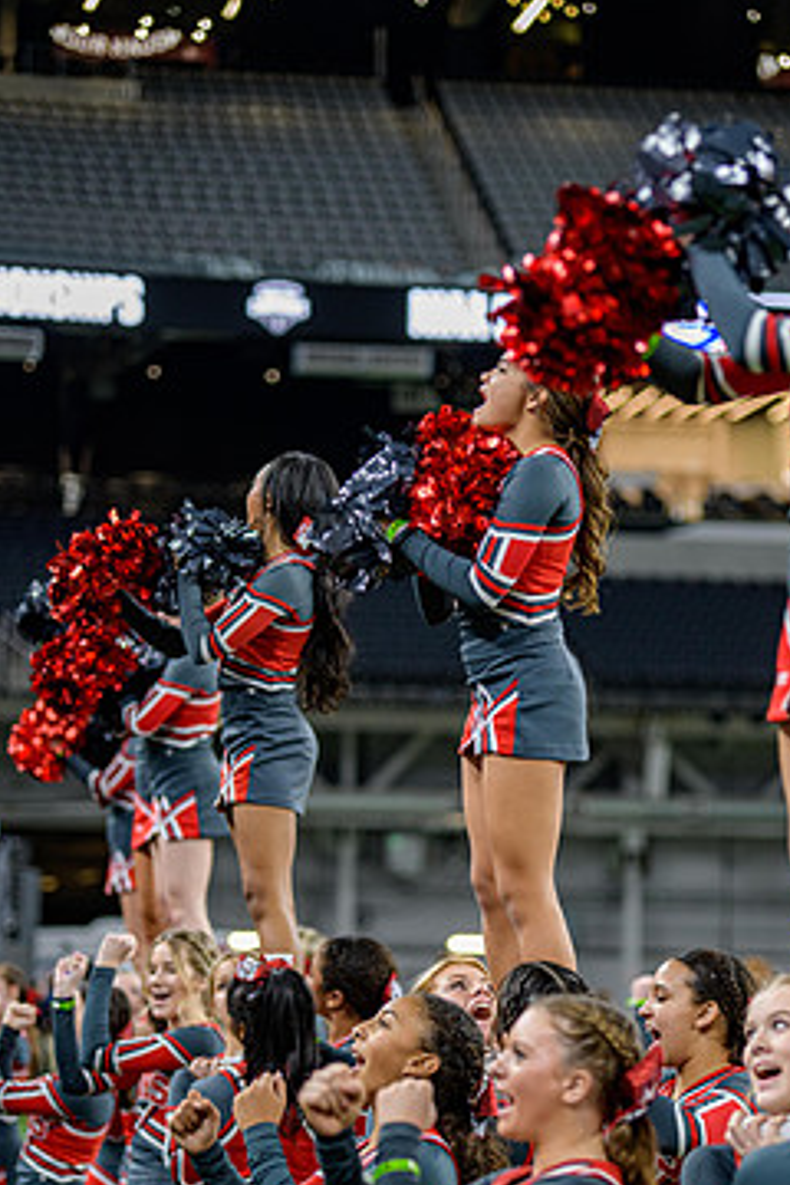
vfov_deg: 14.7
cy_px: 658
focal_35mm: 140
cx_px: 464
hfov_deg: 9.8
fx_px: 4608
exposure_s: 1/400
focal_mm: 112
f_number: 2.8
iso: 1000
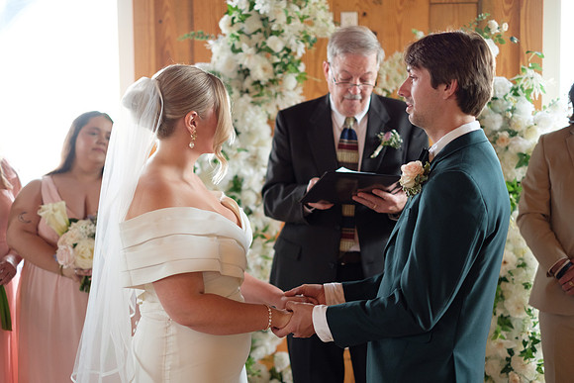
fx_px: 845
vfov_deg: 25.5
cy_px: 192
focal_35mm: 53
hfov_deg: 37.5
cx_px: 287
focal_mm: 35
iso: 800
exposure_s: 1/125
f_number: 1.4
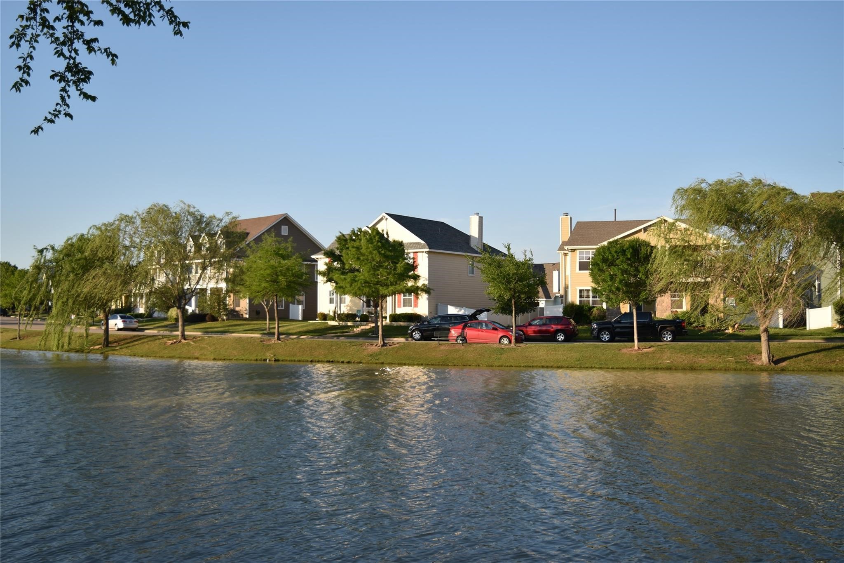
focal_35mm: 40
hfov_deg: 47.9
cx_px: 422
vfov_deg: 33.0
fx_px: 949
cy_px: 282
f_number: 4
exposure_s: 1/640
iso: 100
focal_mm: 27
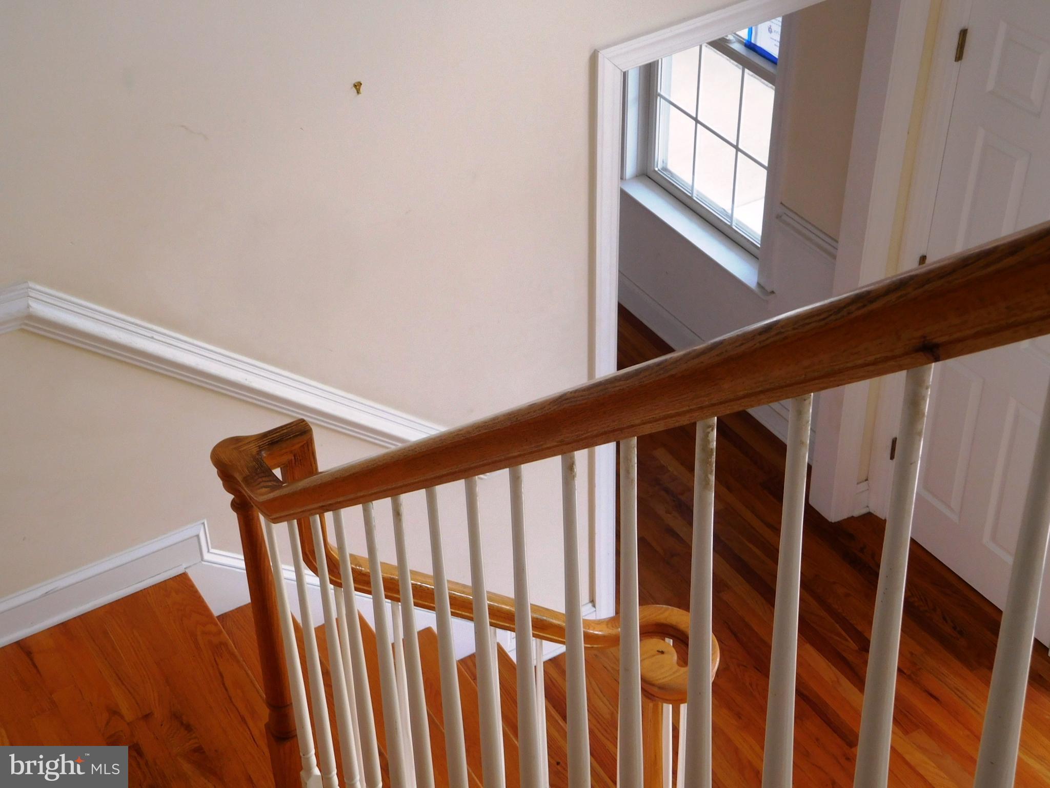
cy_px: 394
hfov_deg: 38.2
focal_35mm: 50
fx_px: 1517
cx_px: 525
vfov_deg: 29.1
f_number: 4.1
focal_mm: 8.9
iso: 125
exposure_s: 1/30
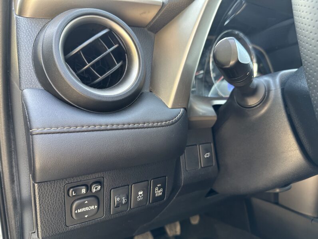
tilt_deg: -9.1
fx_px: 220
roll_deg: -1.3
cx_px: 159
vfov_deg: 56.8
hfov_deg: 71.6
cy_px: 120
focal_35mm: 24
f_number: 1.78
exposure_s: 1/73
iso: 250
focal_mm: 6.86
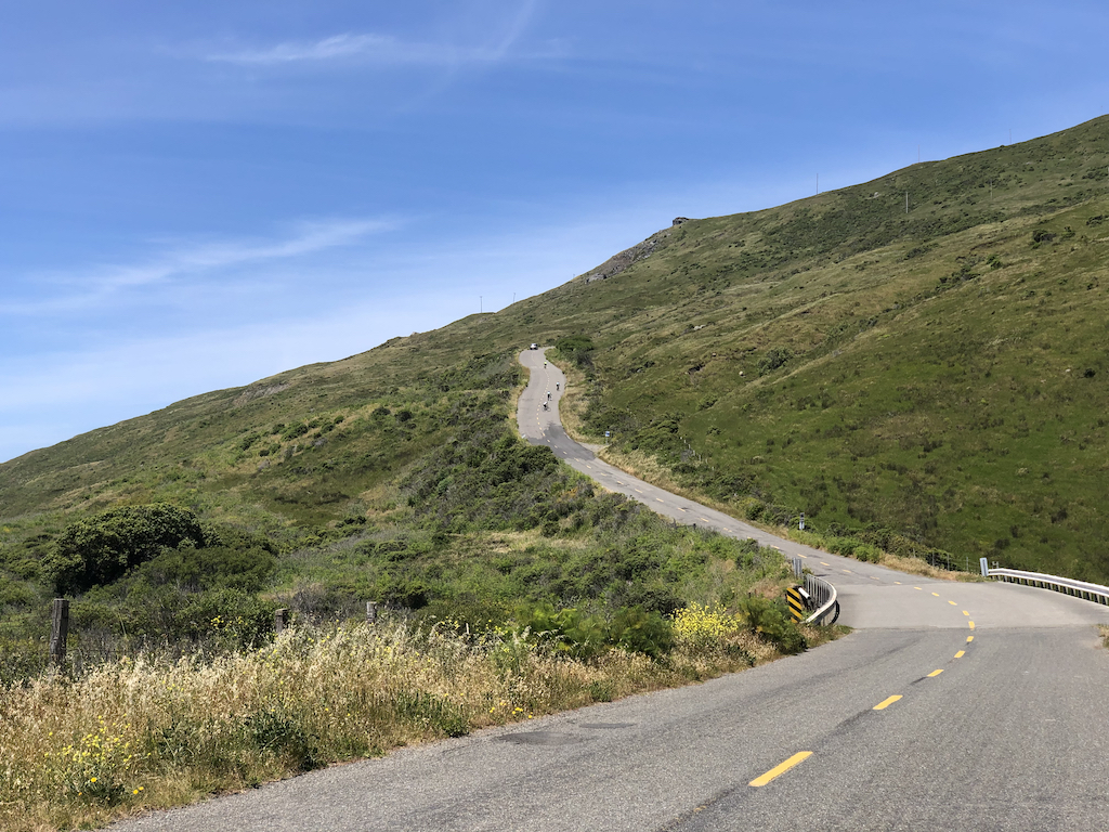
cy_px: 416
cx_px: 554
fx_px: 1666
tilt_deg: +4.0
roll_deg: +0.8
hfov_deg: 36.8
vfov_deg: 28.0
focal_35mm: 52
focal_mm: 6
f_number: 2.4
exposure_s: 1/1021
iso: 16
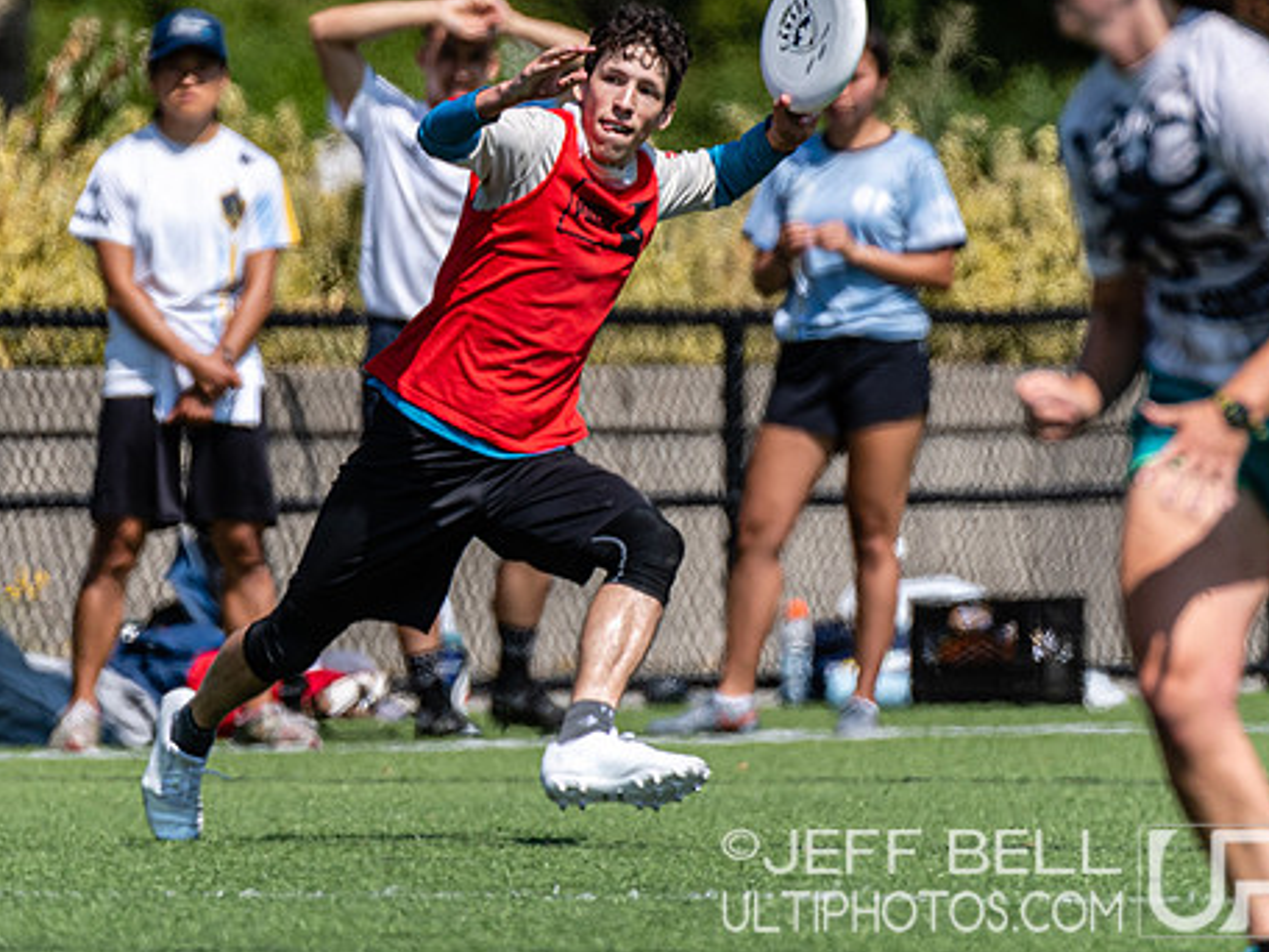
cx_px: 540
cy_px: 261
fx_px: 35853
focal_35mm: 978
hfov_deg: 2.0
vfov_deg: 1.5
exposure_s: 1/2000
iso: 200
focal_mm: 400
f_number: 4
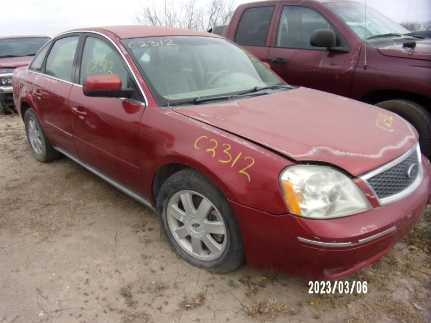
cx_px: 216
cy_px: 162
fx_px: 299
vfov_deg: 56.8
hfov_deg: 71.6
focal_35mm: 24
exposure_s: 1/340
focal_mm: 4.3
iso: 80
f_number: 3.3
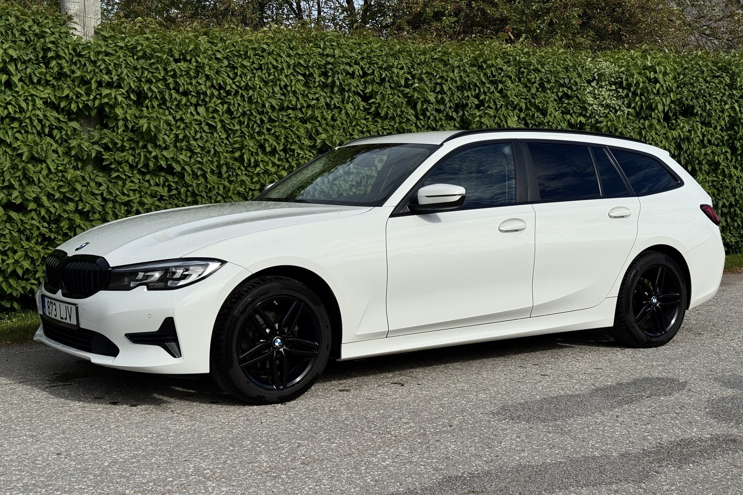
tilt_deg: -5.8
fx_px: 1032
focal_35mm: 50
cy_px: 246
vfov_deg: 27.0
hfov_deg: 39.6
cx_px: 372
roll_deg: -0.5
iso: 80
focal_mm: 6.76
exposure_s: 1/9009
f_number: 1.78
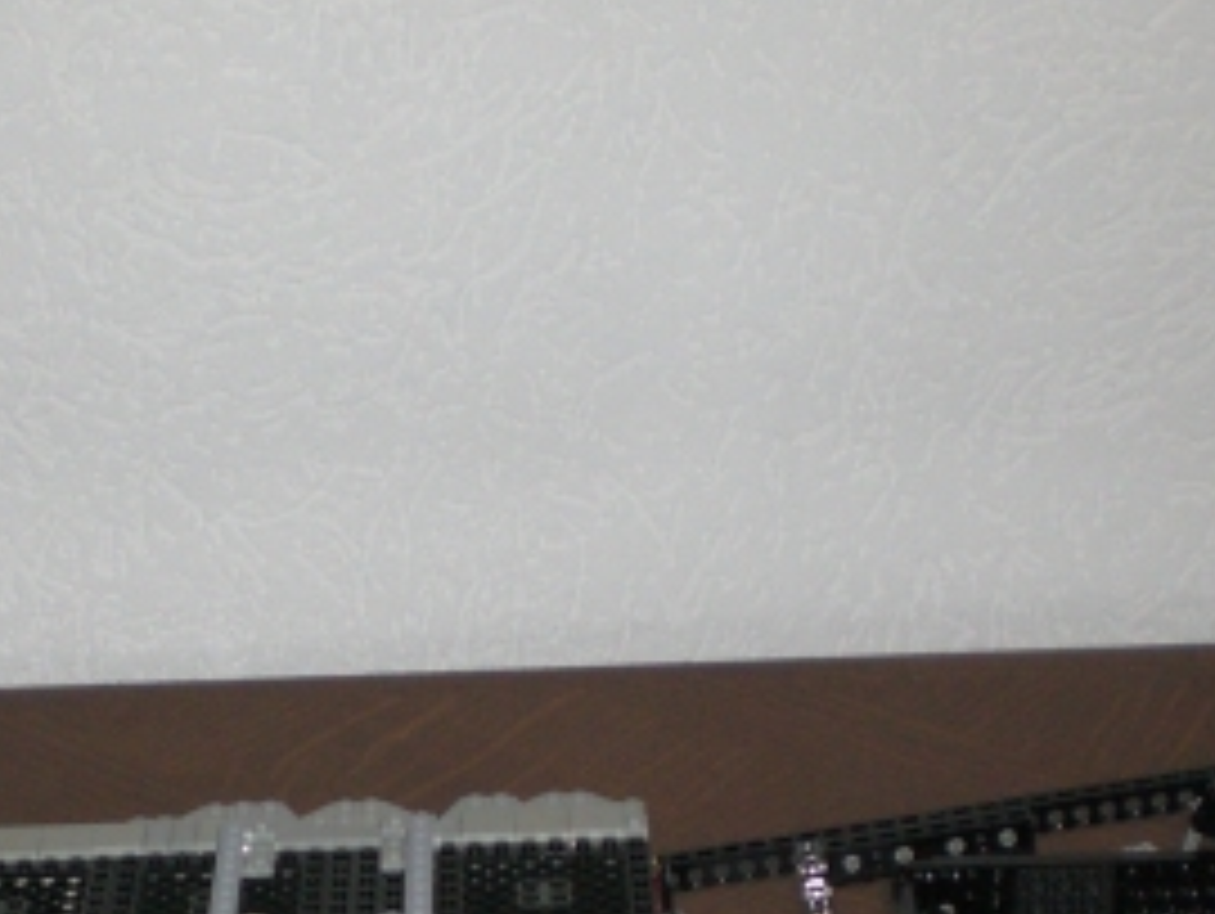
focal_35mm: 90
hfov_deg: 21.6
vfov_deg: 16.0
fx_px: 3162
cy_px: 1004
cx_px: 382
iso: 200
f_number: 3.1
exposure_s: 1/60
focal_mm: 6.3
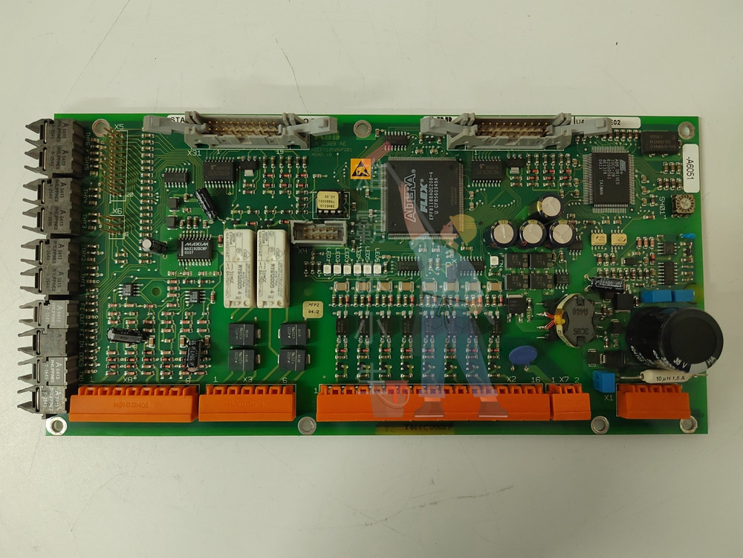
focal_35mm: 23
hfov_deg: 73.9
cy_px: 279
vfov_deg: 58.9
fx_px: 494
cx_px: 372
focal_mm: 5.52
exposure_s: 1/120
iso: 2984
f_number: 1.9
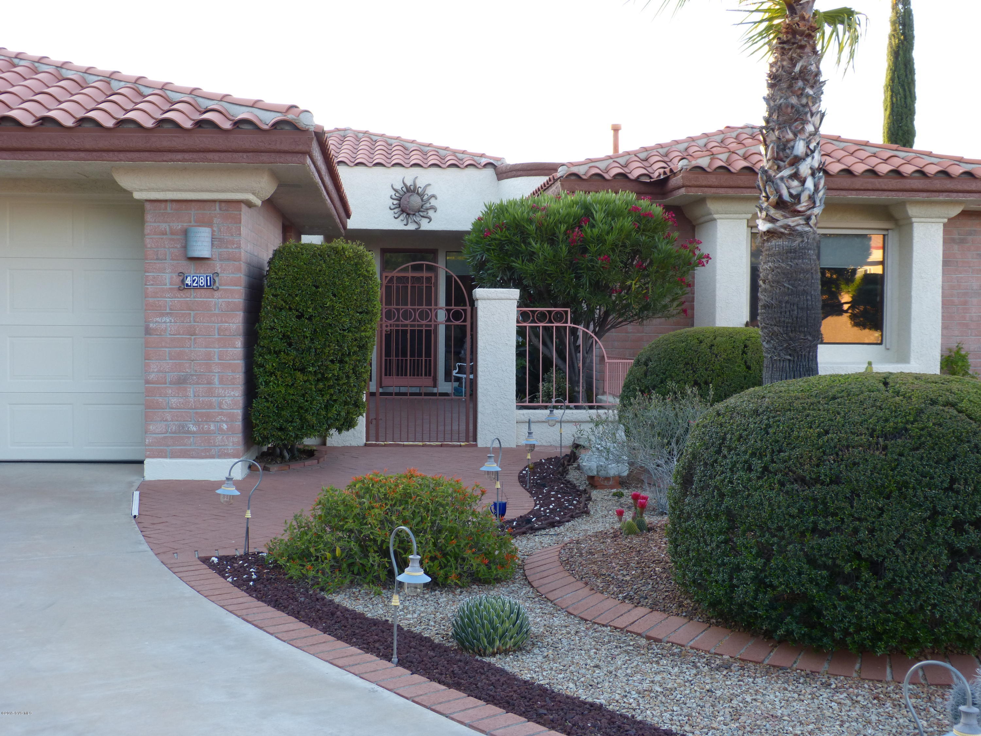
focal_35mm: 45
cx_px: 490
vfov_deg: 32.2
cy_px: 368
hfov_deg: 42.1
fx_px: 1275
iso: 100
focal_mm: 8.1
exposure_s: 1/60
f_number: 3.2
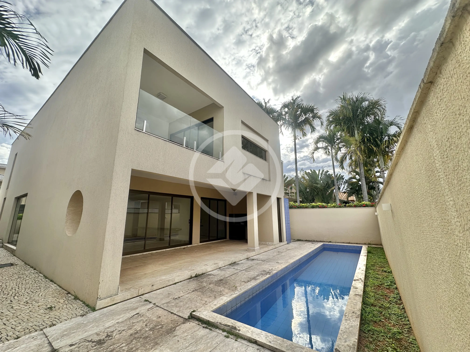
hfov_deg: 102.1
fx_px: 190
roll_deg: +0.8
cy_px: 176
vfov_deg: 85.7
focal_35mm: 14
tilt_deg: +12.8
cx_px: 235
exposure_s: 1/812
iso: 50
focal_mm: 2.22
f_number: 2.2
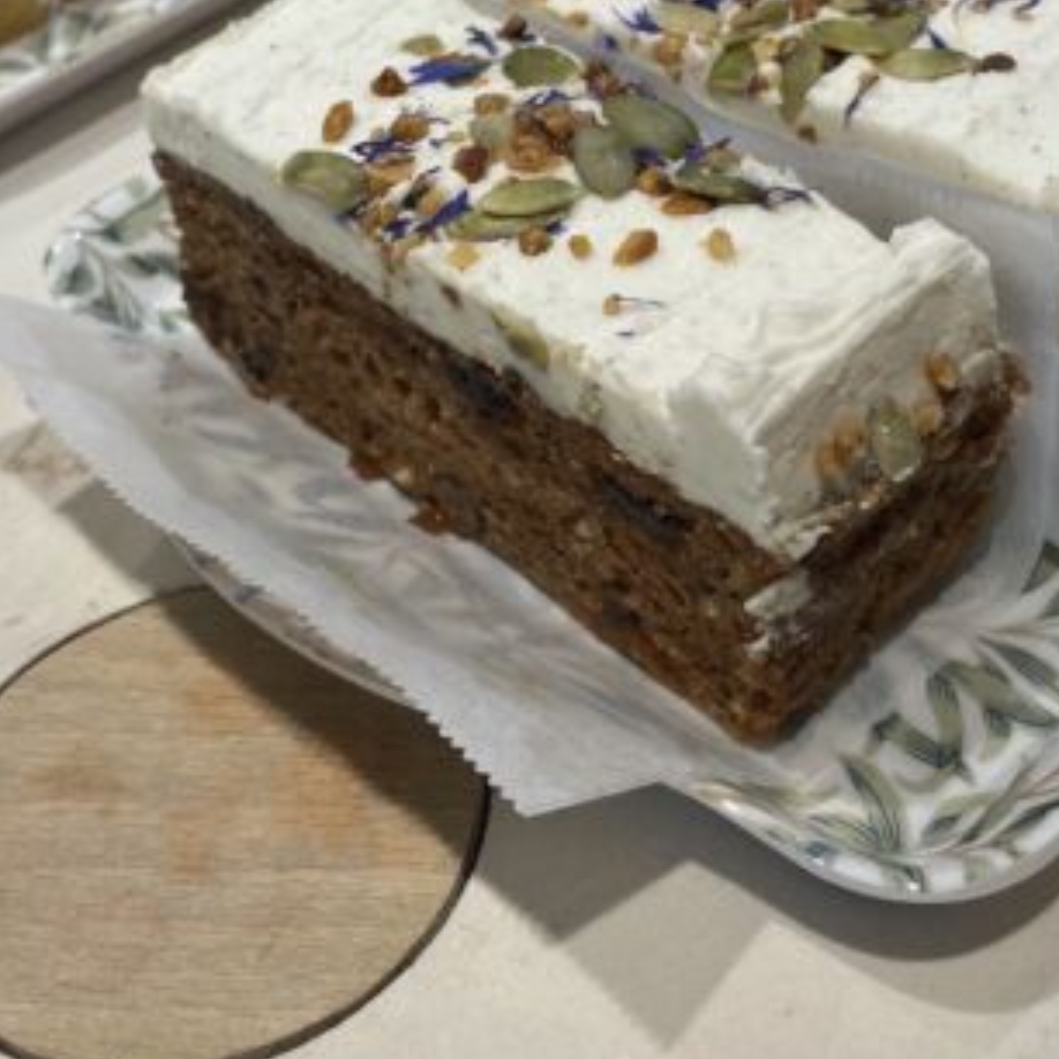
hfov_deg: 28.6
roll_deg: +7.1
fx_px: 2077
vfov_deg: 27.8
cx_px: 491
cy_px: 145
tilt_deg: -35.1
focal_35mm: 60
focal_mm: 4.2
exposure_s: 1/100
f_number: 1.6
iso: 64
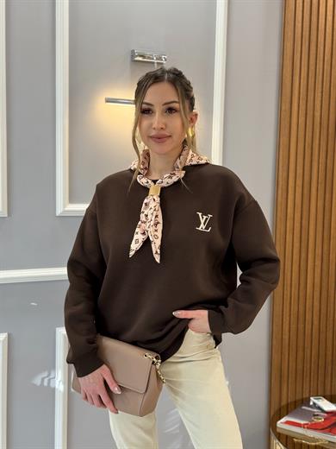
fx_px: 621
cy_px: 224
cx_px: 168
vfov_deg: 39.7
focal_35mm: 48
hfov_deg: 30.3
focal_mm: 6.76
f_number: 1.78
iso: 125
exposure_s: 1/123
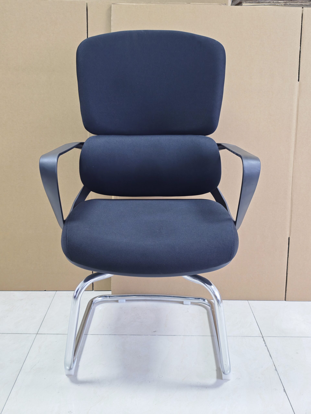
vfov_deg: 52.6
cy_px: 207
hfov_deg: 40.7
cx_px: 156
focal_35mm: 35
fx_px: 419
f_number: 1.63
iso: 400
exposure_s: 1/33.3
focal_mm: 8.72
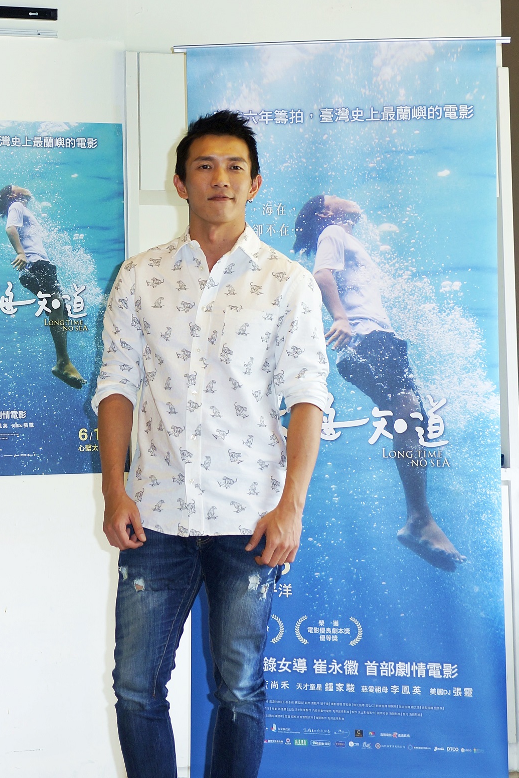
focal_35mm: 52
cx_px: 191
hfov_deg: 25.9
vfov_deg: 38.1
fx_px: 1123
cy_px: 453
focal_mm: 40
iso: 100
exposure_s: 1/125
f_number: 2.8
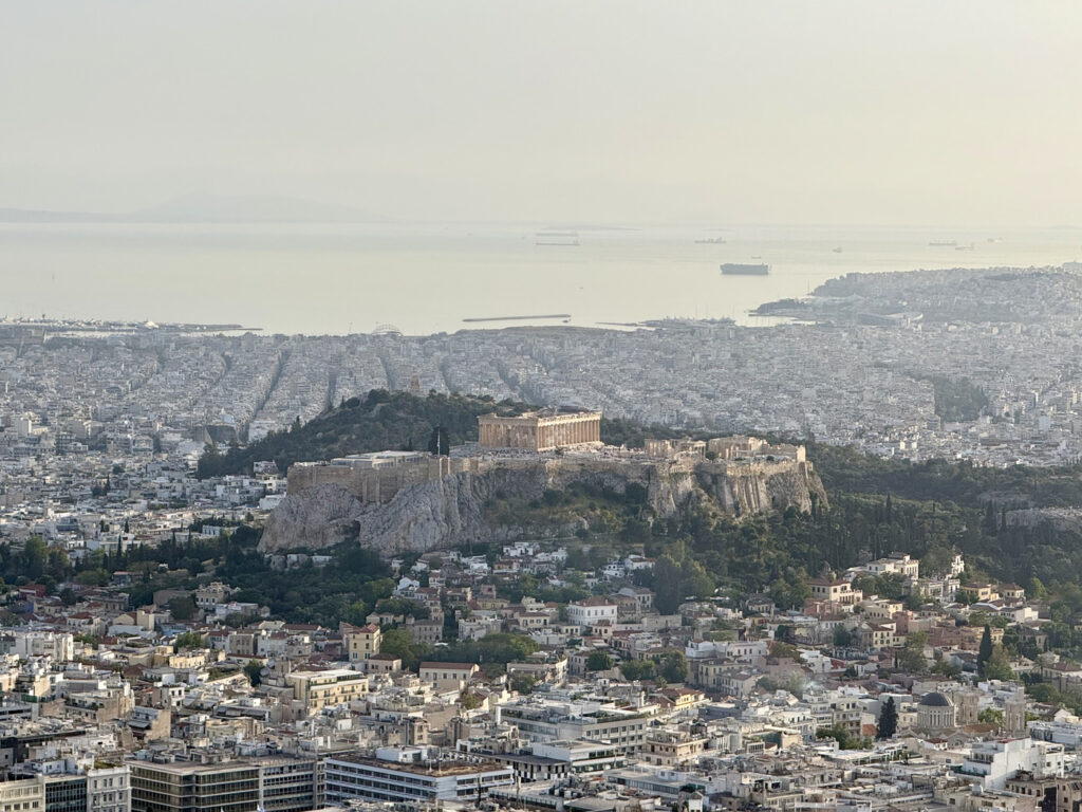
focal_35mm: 120
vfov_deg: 12.3
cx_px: 541
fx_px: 3751
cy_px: 406
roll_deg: +0.9
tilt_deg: -1.8
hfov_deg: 16.4
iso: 50
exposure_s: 1/990
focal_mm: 15.66
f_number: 2.8
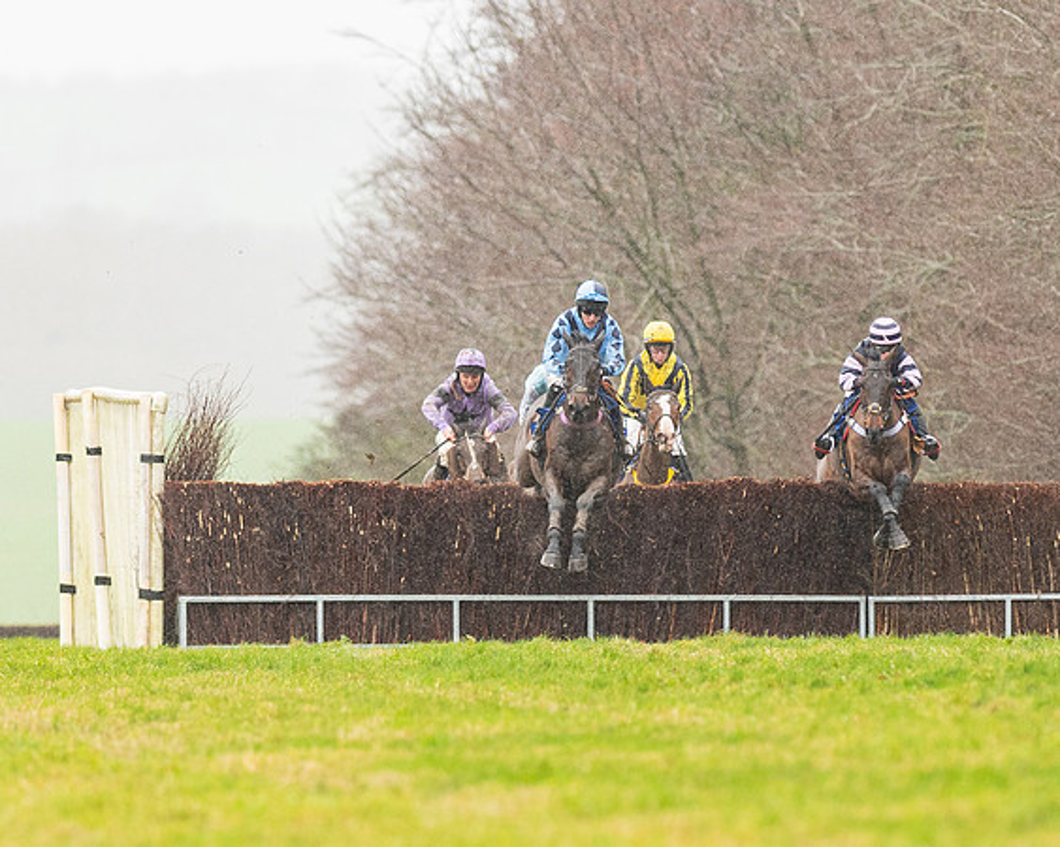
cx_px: 485
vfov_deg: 2.2
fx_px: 21781
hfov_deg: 2.8
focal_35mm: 695
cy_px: 418
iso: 1000
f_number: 5
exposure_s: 1/1000
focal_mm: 300
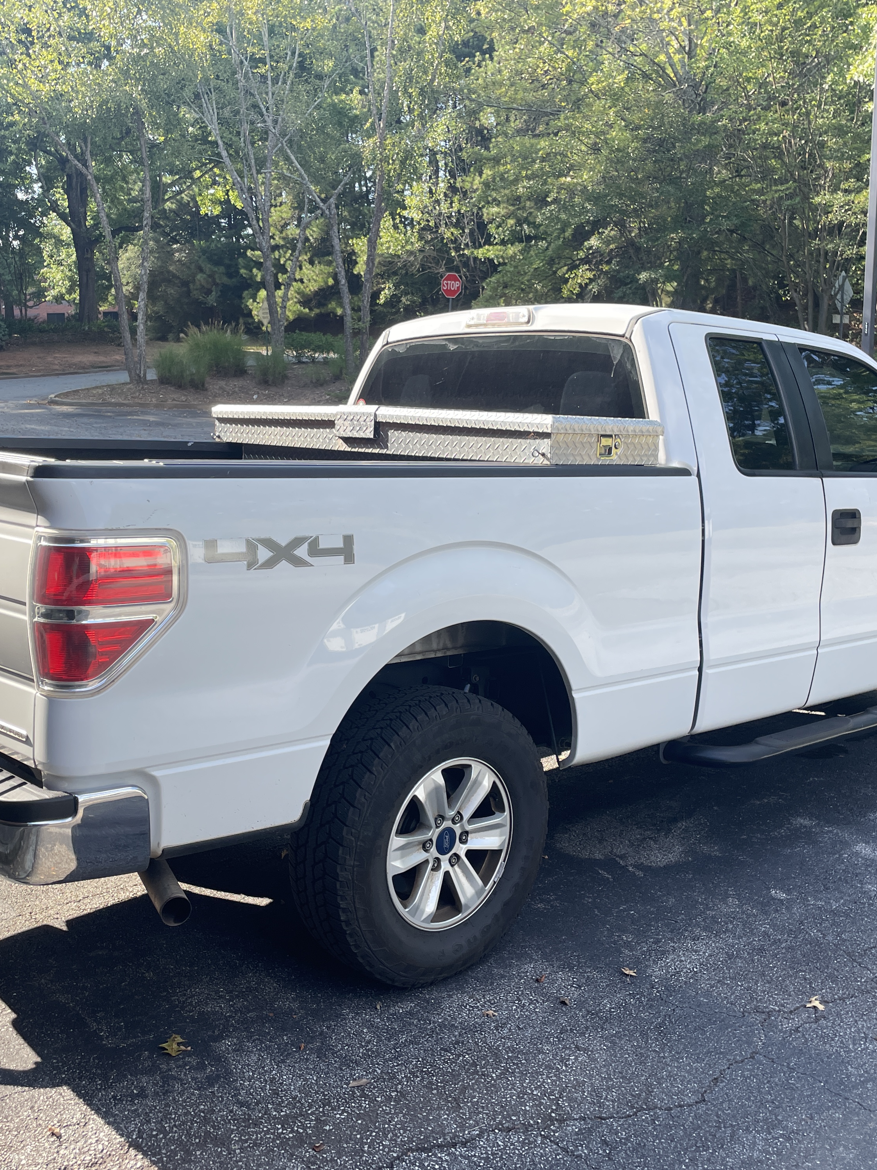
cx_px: 422
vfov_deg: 52.6
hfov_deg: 40.7
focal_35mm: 35
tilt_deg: -8.0
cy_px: 583
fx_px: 1182
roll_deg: +0.8
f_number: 1.6
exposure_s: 1/619
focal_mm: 4.2
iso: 32
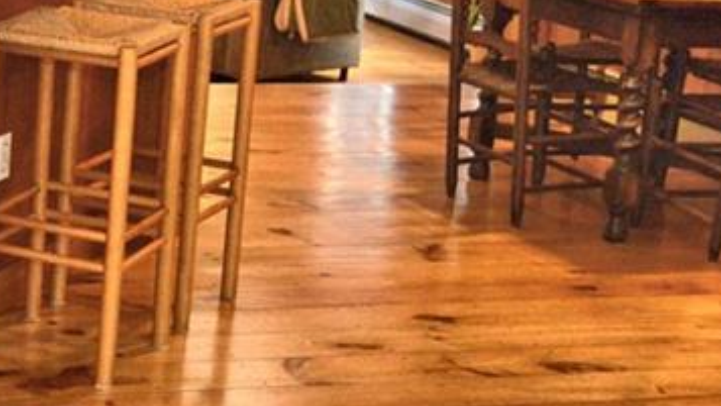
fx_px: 1893
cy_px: 28
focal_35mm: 99
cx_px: -186
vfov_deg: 12.1
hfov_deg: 20.0
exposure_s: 1/60
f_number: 3.5
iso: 800
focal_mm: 22
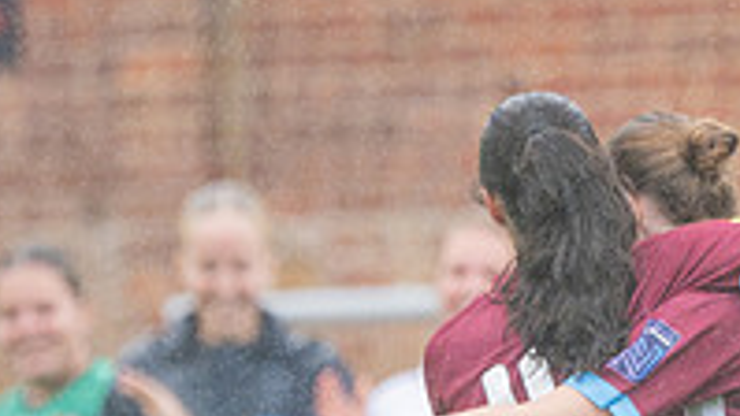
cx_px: 801
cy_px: 770
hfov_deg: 1.1
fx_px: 39327
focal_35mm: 2004
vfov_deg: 0.6
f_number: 2.8
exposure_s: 1/1600
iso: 400
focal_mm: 300
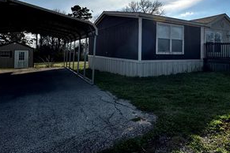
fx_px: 160
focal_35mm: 25
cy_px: 49
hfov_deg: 70.9
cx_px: 136
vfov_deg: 50.2
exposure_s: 1/2618
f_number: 2.2
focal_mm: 2.22
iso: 50
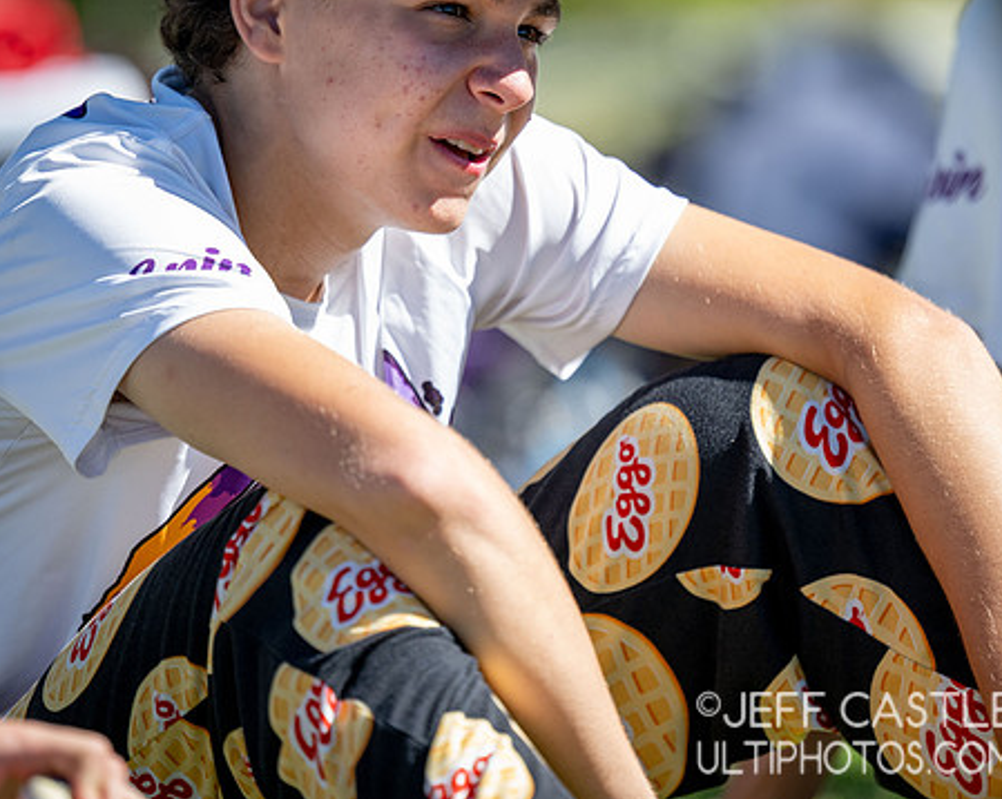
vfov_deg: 2.7
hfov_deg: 3.4
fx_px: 16733
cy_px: 299
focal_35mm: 565
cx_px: 493
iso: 280
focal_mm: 400
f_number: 2.8
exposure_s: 1/2000
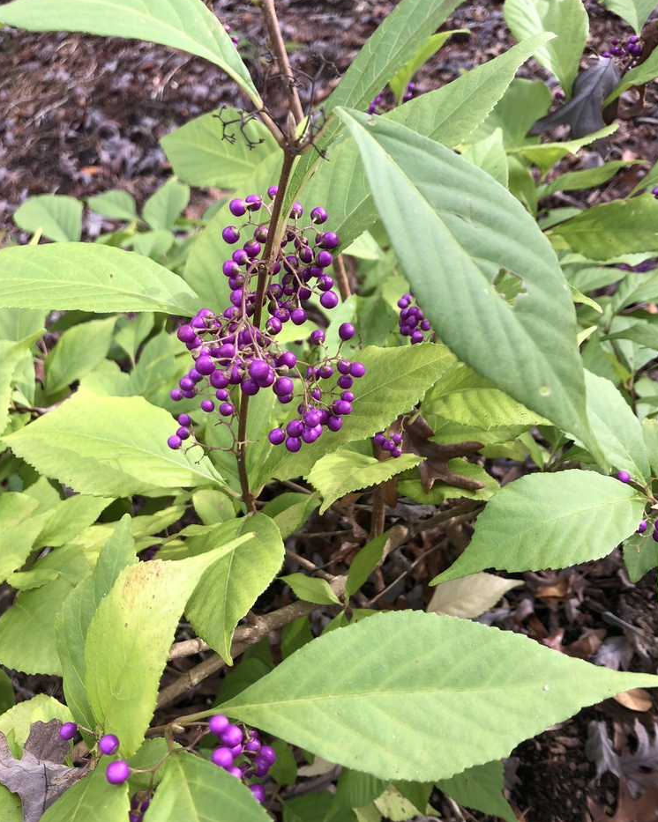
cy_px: 397
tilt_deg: -41.8
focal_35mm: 30
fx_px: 731
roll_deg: +7.2
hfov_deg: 48.5
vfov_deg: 58.8
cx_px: 322
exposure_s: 1/161
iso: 20
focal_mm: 3.99
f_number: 1.8
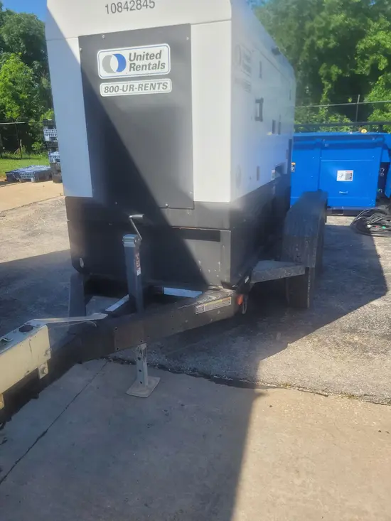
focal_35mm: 26
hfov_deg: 53.1
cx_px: 196
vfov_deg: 67.3
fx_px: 391
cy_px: 260
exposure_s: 1/1484
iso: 40
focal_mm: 5.4
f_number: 1.8
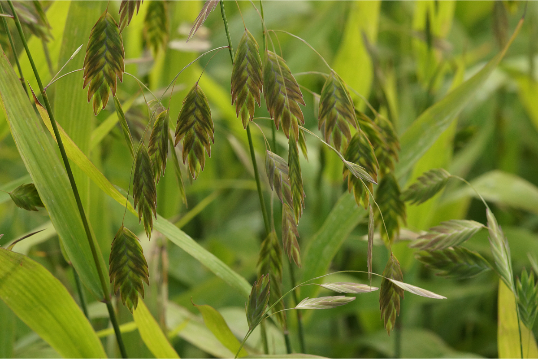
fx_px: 2241
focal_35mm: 150
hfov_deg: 13.7
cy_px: 180
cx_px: 269
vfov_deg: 9.1
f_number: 8
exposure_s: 1/160
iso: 640
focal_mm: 100
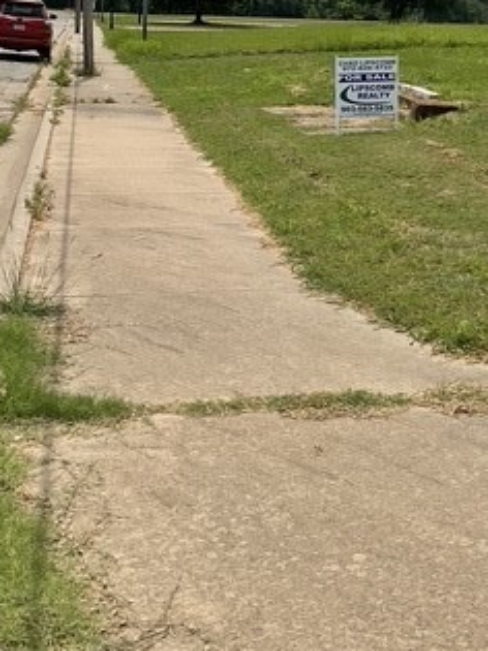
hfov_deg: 24.8
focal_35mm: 59
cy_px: 165
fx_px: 1110
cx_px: 209
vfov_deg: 32.1
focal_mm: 3
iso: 16
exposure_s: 1/4785
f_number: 1.8
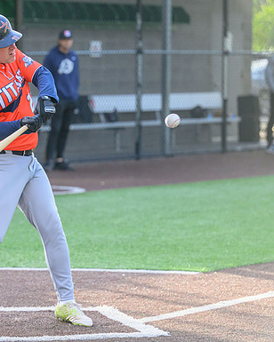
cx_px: -10
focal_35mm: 212
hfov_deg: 7.3
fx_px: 2149
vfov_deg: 9.1
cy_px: 161
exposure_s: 1/2000
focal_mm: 110
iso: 1800
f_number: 2.8
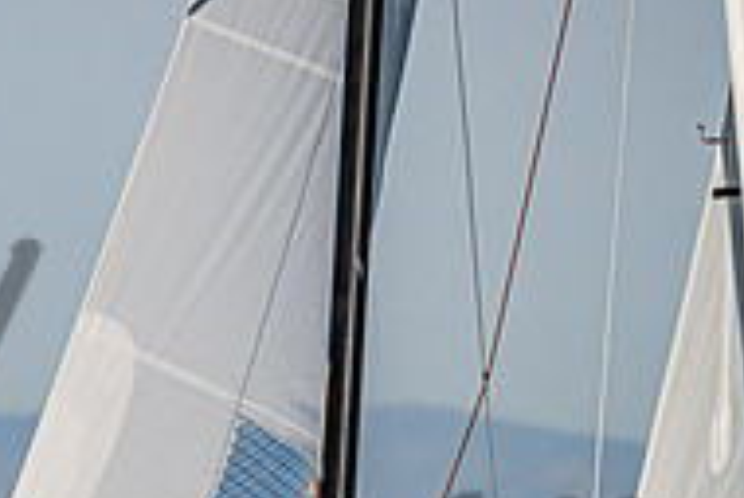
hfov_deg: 2.3
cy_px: 831
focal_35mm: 881
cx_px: -145
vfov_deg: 1.6
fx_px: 18221
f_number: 5.6
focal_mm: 240
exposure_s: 1/3200
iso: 320
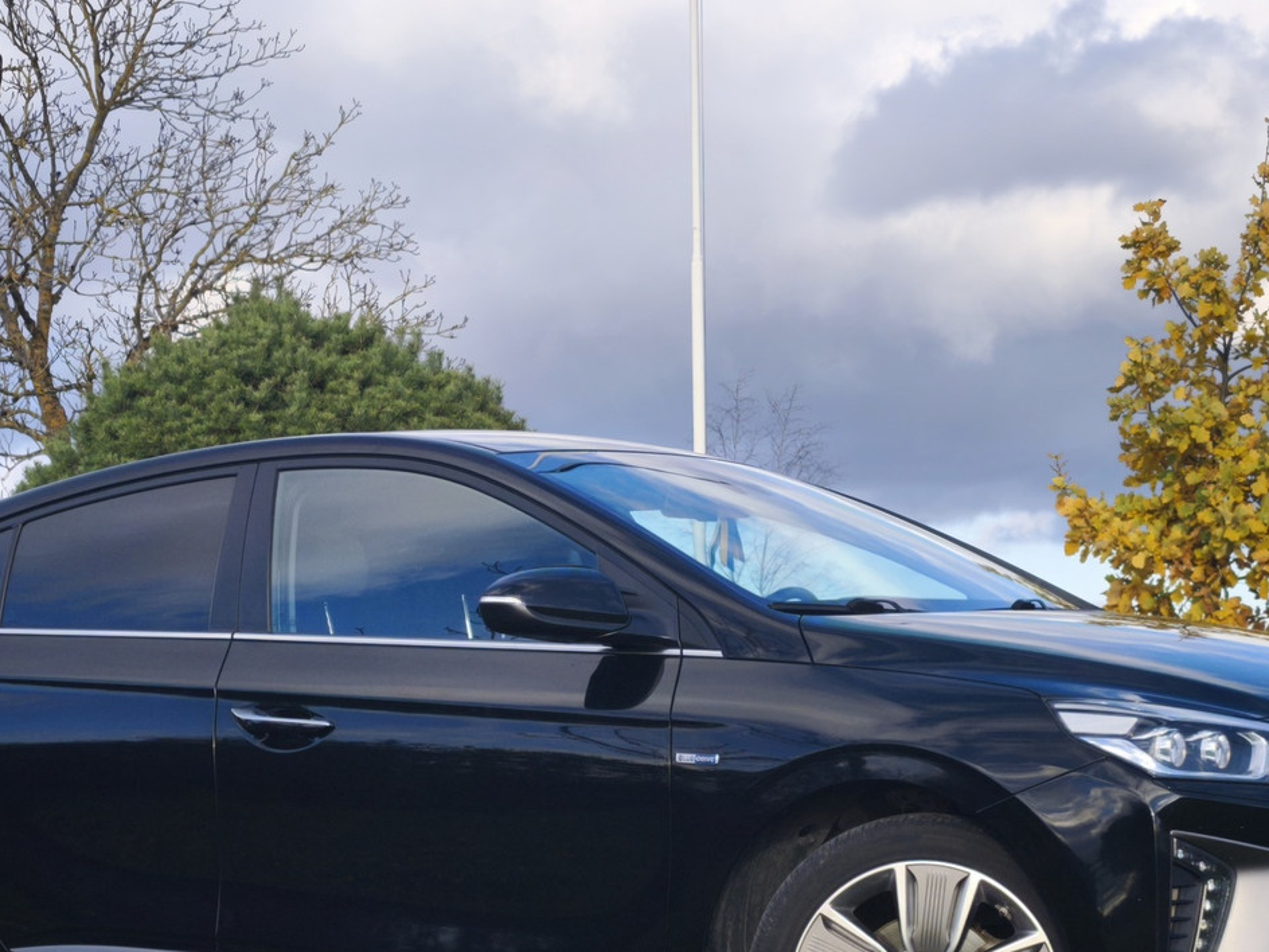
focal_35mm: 78
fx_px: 2859
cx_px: 640
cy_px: 688
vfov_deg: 18.8
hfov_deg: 25.0
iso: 50
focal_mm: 6.57
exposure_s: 1/1065
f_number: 1.6
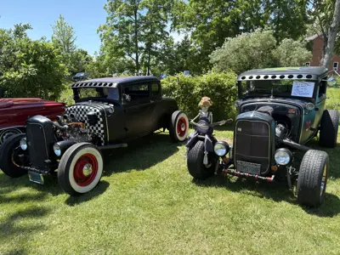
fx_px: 255
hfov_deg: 67.3
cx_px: 170
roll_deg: +0.7
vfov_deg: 53.1
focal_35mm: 26
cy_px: 128
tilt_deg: -10.8
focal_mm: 5.96
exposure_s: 1/1667
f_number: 1.6
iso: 64
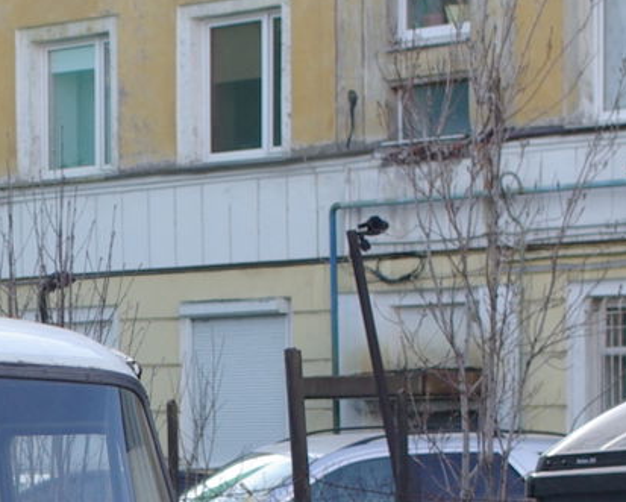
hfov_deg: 8.2
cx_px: -421
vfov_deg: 6.7
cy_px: 664
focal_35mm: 229
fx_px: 4249
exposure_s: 1/180
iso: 200
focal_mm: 35
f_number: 4.5
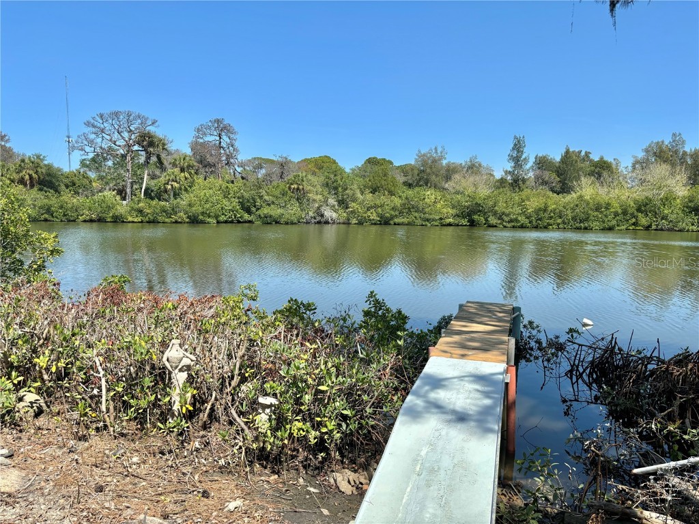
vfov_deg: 53.1
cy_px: 262
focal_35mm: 26
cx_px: 350
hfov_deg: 67.3
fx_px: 525
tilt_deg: -7.1
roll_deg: -1.0
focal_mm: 5.96
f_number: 1.6
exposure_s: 1/2857
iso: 50
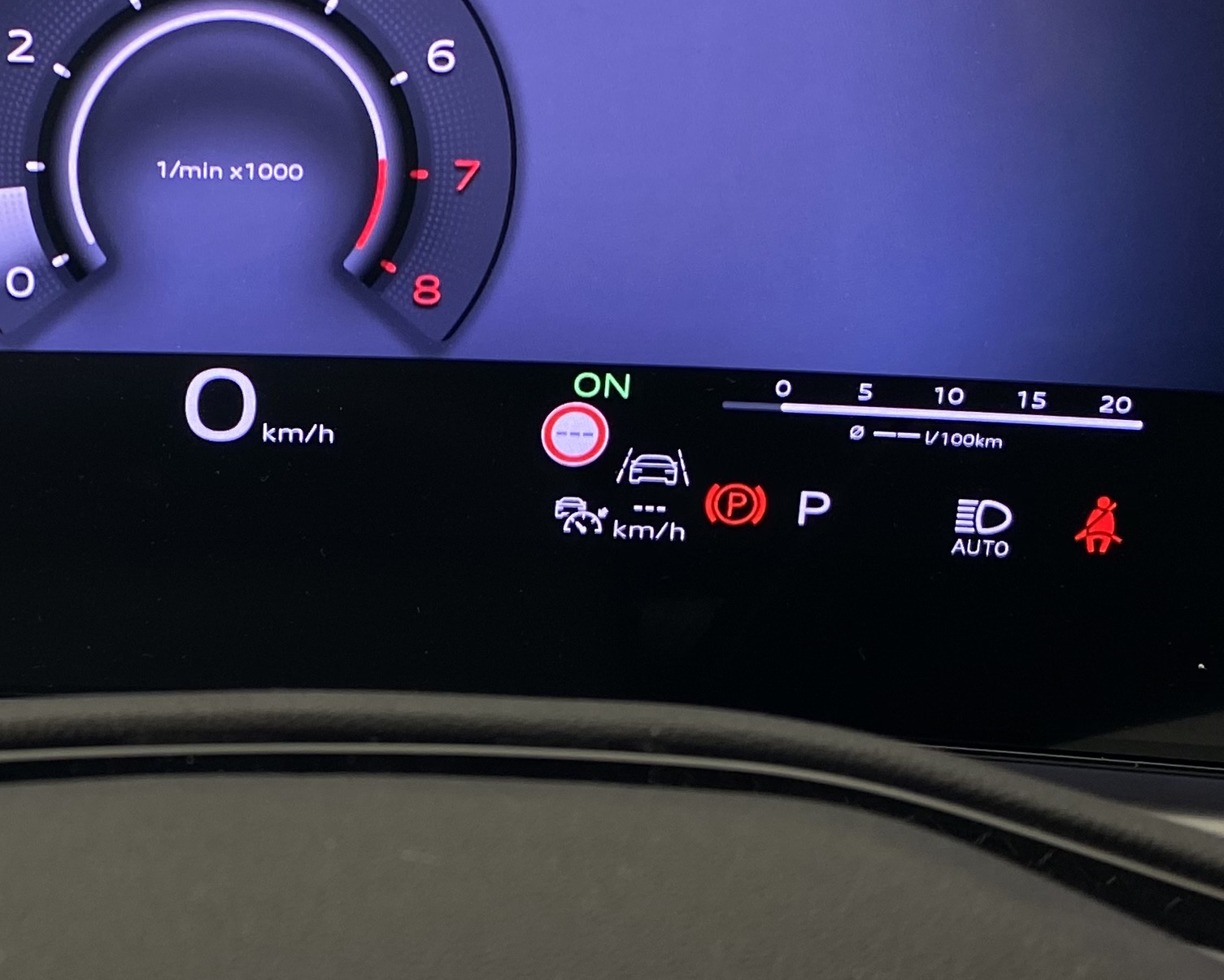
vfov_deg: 22.5
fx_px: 2463
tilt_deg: -24.2
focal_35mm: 68
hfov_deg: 27.4
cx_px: 254
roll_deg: -2.6
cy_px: 413
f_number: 1.8
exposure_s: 1/120
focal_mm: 4.25
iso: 100
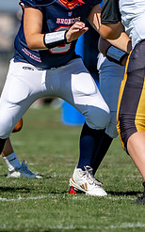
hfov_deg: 1.2
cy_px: 42
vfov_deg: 1.9
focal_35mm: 1106
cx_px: 38
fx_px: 7005
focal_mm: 379
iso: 125
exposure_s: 1/1600
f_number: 5.6
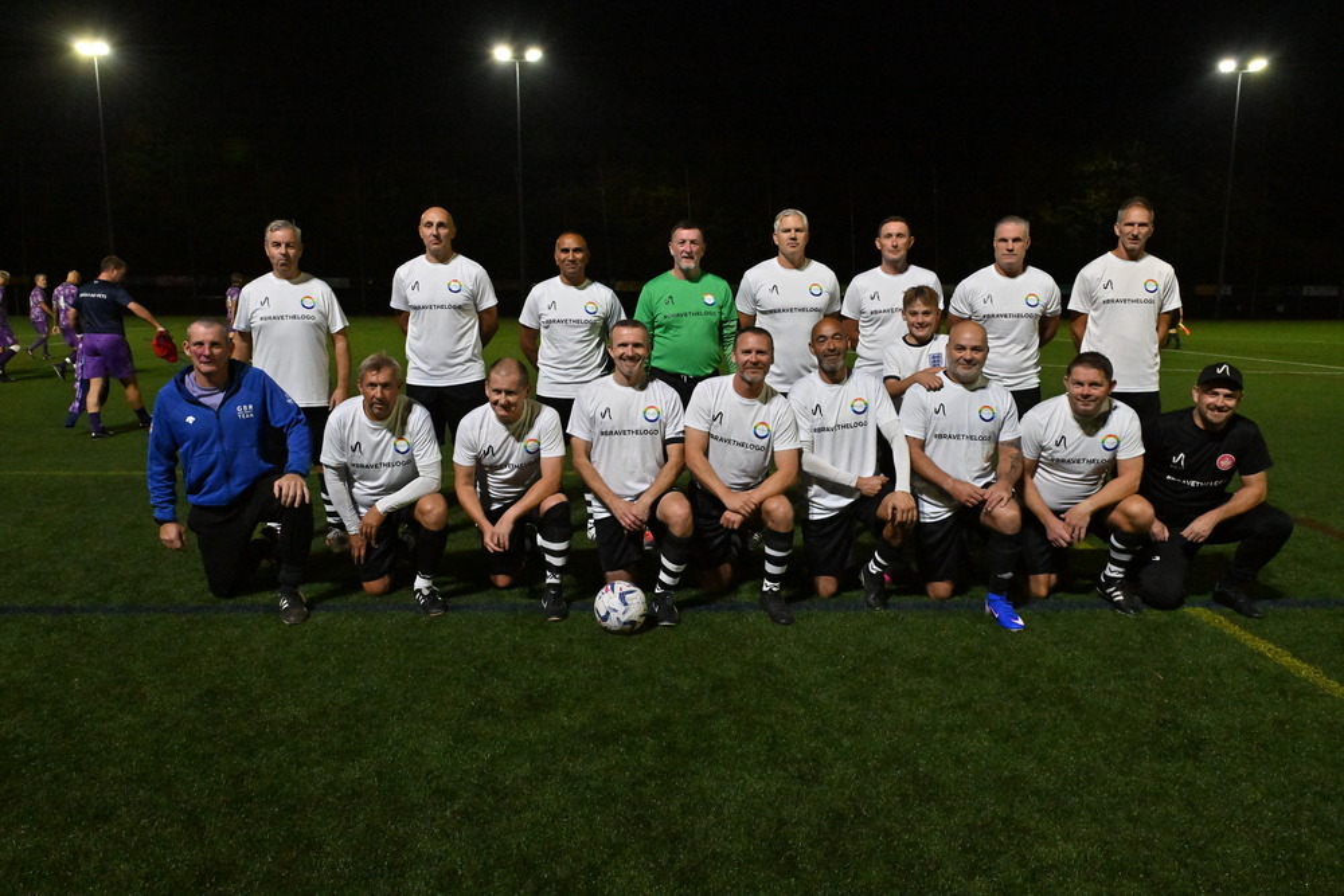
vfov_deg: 47.9
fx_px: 1008
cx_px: 672
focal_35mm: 27
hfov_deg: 67.4
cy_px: 448
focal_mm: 27
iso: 8000
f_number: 7.1
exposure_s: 1/400
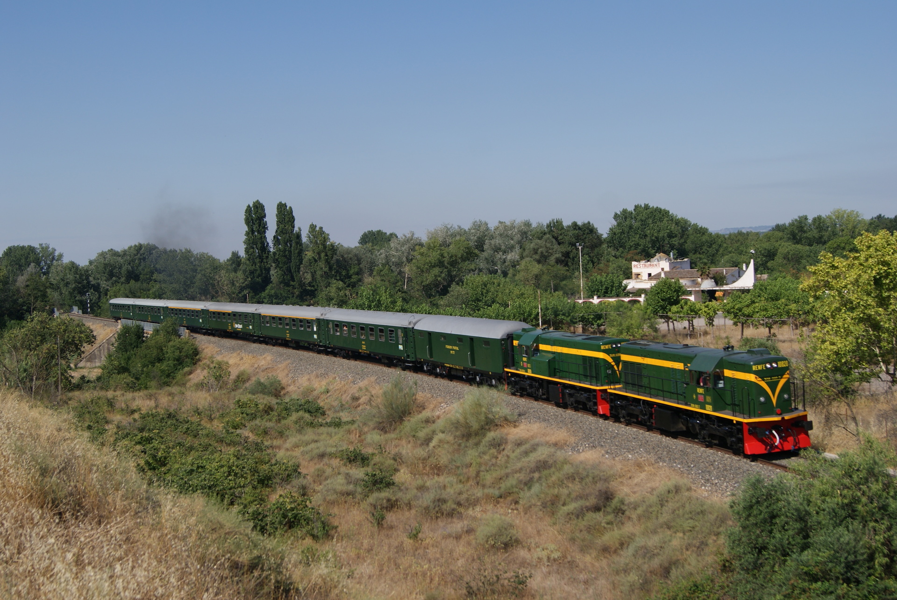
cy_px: 300
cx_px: 448
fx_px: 1048
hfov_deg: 46.4
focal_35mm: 42
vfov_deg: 32.0
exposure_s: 1/800
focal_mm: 28
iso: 100
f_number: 5.6
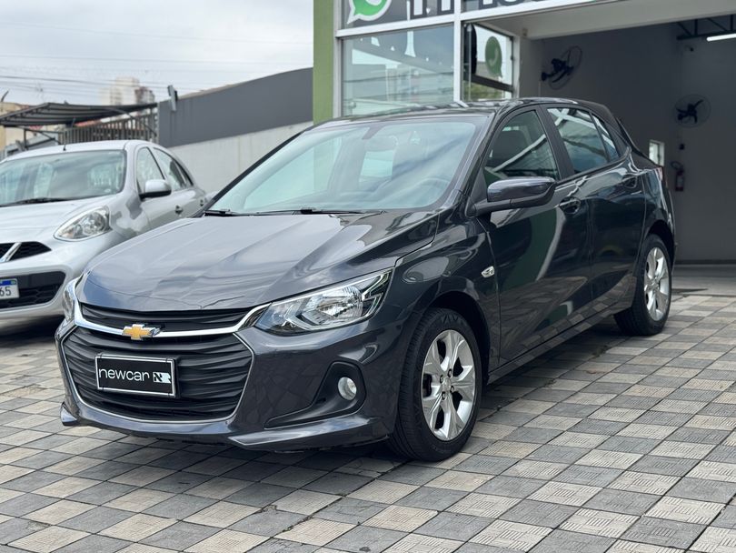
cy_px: 276
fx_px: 1021
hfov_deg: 39.6
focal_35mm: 48
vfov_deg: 30.3
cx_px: 368
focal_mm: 6.76
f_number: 1.78
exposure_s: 1/2717
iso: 64
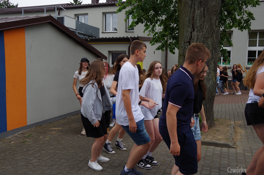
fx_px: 263
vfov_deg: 36.7
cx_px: 132
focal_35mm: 36
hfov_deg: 53.2
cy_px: 88
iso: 100
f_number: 7.1
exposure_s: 1/125
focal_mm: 24
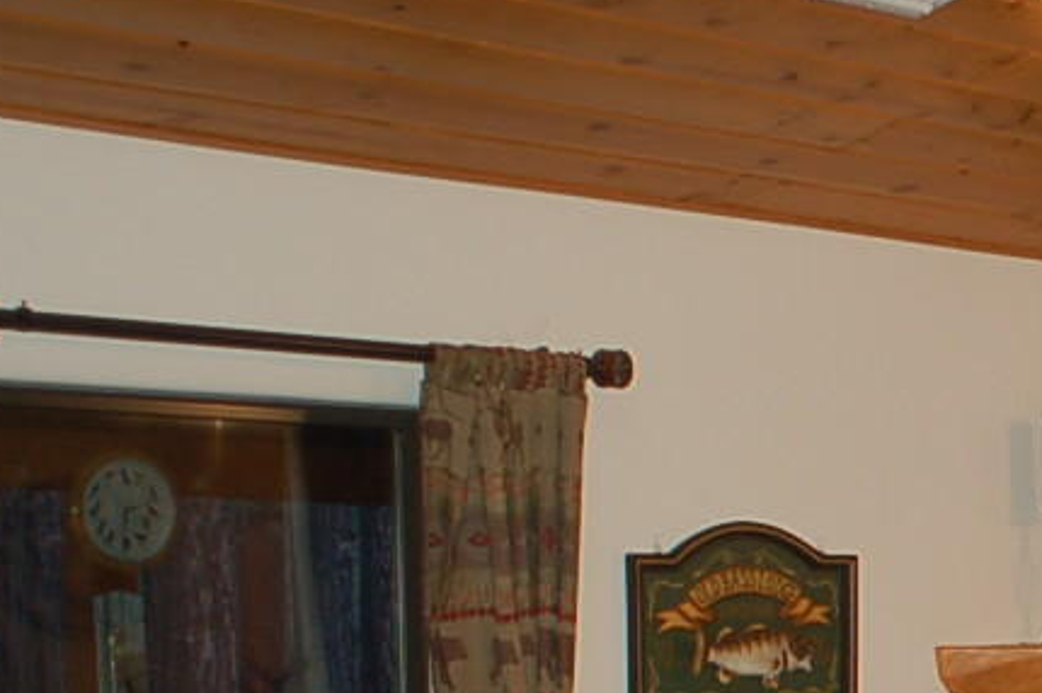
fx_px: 3037
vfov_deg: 12.5
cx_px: 1553
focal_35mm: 105
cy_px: 981
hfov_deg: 17.5
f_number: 2.8
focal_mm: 20
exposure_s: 1/60
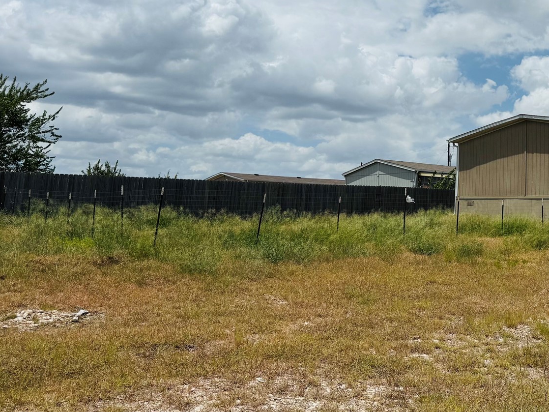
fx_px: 698
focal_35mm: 44
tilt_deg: +6.9
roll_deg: -1.8
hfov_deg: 40.2
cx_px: 478
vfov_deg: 32.5
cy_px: 125
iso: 80
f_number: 1.78
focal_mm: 6.76
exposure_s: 1/12346
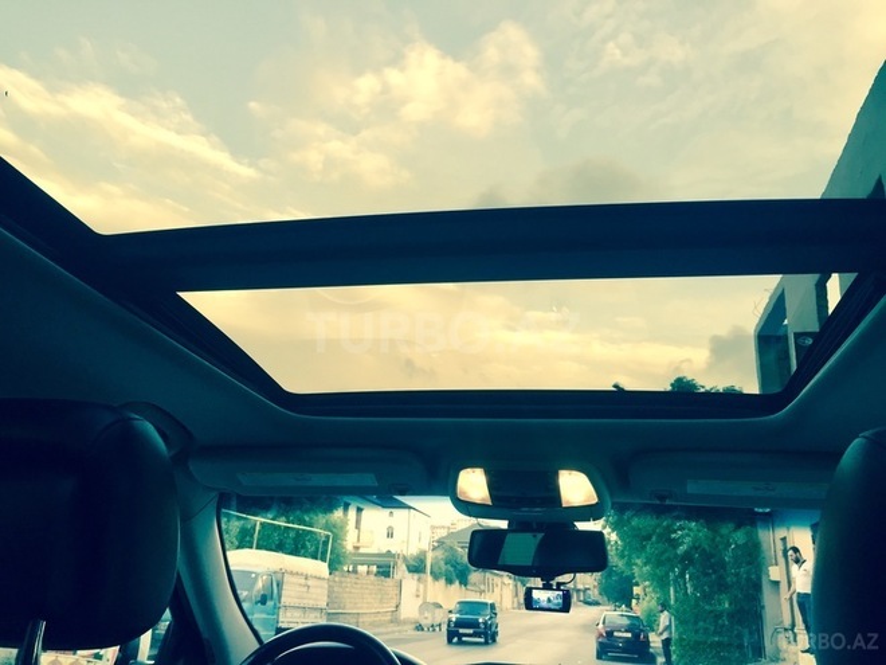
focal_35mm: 29
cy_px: 332
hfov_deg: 61.7
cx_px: 443
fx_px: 742
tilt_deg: +20.8
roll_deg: -4.1
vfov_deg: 48.2
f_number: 2.2
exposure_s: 1/33
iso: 100
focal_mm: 4.15
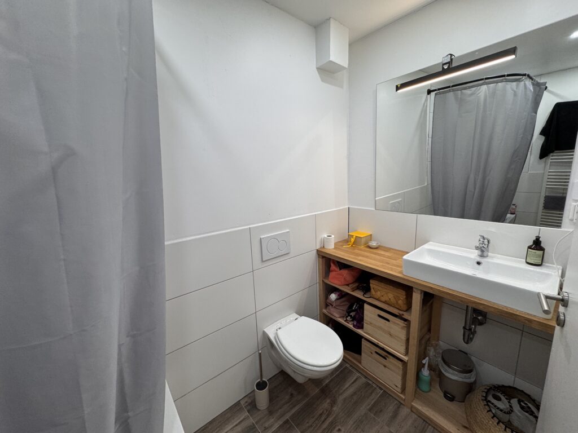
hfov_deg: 102.1
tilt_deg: -10.4
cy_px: 216
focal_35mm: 14
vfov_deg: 85.7
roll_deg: +2.1
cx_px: 289
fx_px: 234
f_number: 2.2
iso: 125
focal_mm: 2.22
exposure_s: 1/100
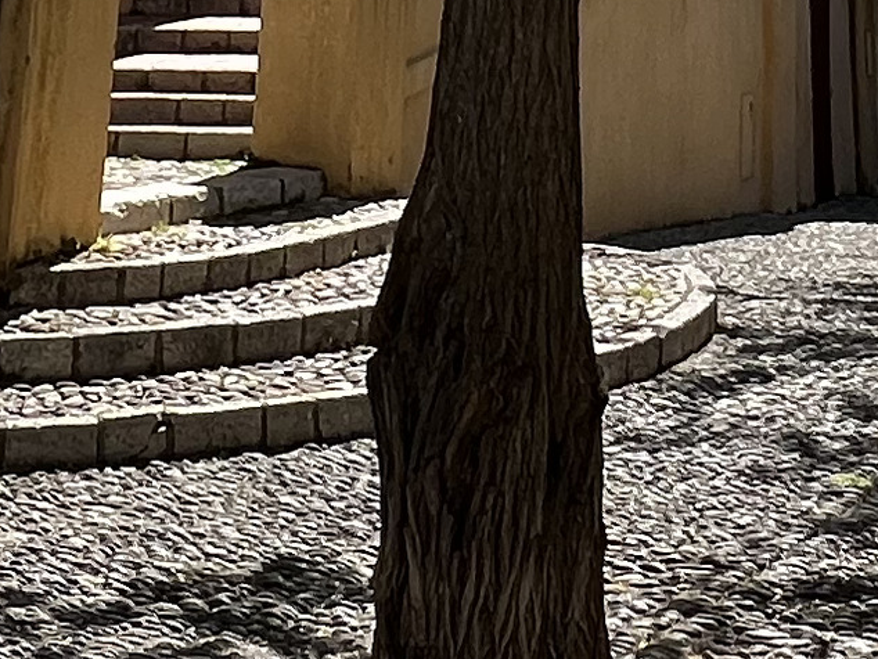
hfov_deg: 23.6
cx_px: 644
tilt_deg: +21.1
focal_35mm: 82
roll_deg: -0.1
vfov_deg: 13.9
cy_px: -824
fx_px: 2081
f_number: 1.8
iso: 32
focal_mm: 1.57
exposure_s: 1/1553
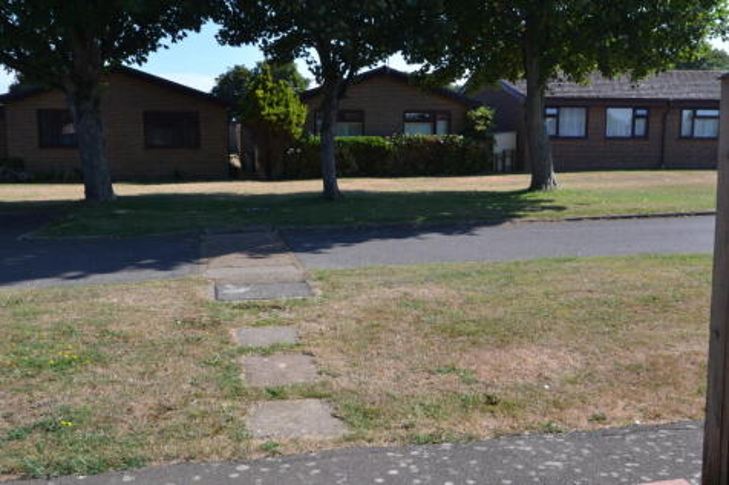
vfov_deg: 36.8
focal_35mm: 36
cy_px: 242
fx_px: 729
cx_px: 364
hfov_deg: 53.1
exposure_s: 1/200
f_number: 7.1
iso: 100
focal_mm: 24
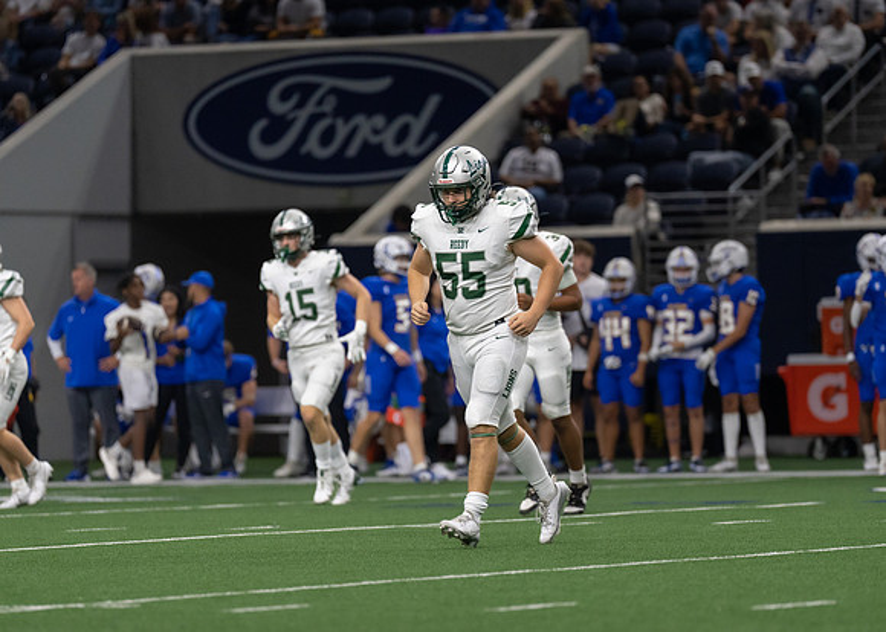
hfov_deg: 6.9
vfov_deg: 4.9
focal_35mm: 291
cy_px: 346
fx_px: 7321
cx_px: 463
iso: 1600
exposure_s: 1/1000
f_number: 2.8
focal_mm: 200
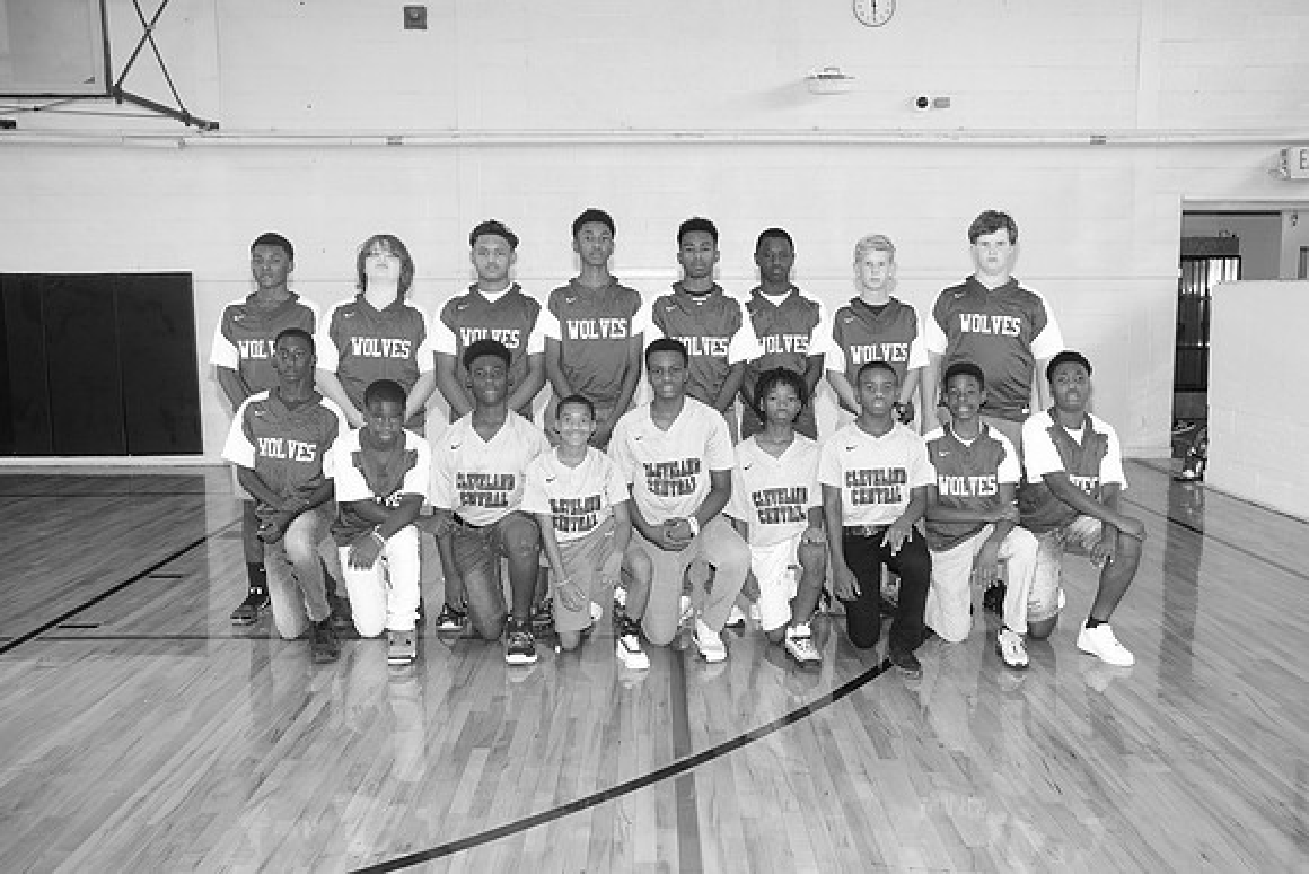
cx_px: 654
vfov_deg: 37.9
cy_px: 437
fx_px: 1273
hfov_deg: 54.4
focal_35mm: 35
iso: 1000
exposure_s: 1/200
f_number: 3.2
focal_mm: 23
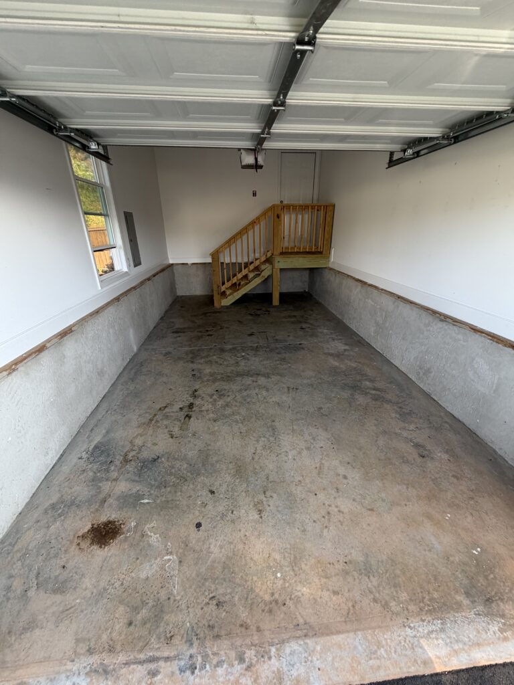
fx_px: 277
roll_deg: -2.1
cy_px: 342
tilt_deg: -21.9
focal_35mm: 14
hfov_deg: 85.7
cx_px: 257
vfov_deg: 102.1
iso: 80
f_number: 2.2
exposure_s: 1/121
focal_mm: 2.22
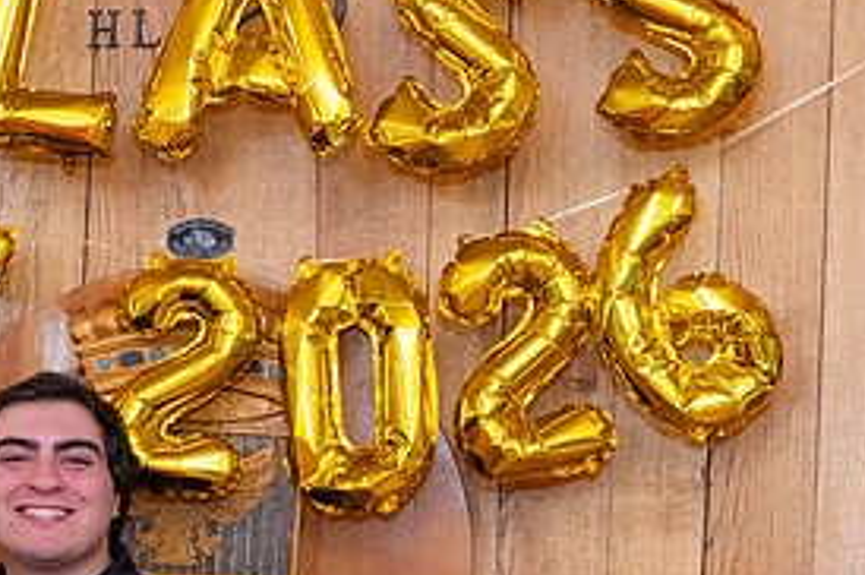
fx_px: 2280
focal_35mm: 95
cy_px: 446
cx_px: 123
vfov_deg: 14.3
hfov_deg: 21.1
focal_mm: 37
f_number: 5
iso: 2000
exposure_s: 1/125
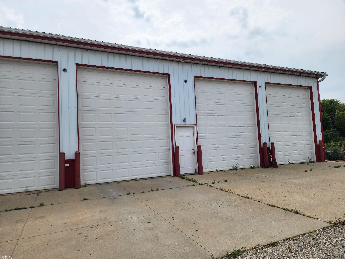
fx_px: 229
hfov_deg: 73.9
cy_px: 130
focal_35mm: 23
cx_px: 172
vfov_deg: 58.9
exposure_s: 1/1859
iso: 12
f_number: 1.8
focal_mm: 6.4
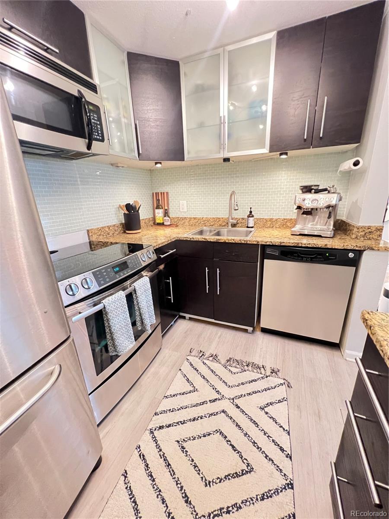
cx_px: 194
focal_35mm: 13
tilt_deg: -16.5
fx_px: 195
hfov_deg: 89.9
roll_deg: +2.9
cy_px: 260
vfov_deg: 106.2
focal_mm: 1.57
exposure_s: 1/30
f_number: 1.8
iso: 1000
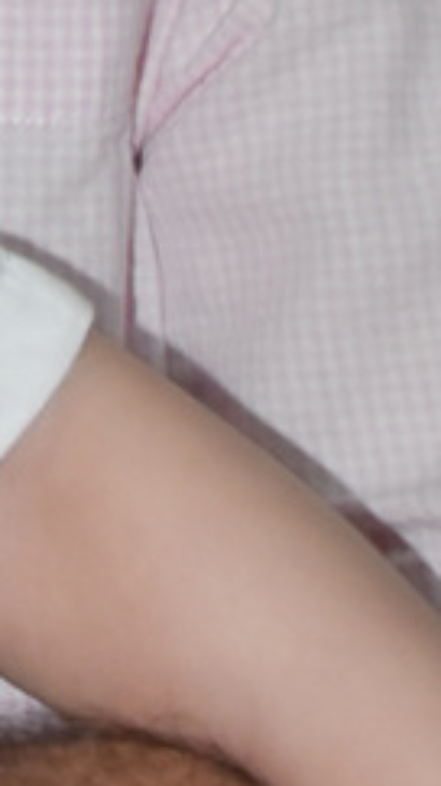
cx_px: -947
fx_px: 5118
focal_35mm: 246
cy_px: -991
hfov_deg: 4.7
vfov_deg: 8.2
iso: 1600
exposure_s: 1/60
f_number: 5.6
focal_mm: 27
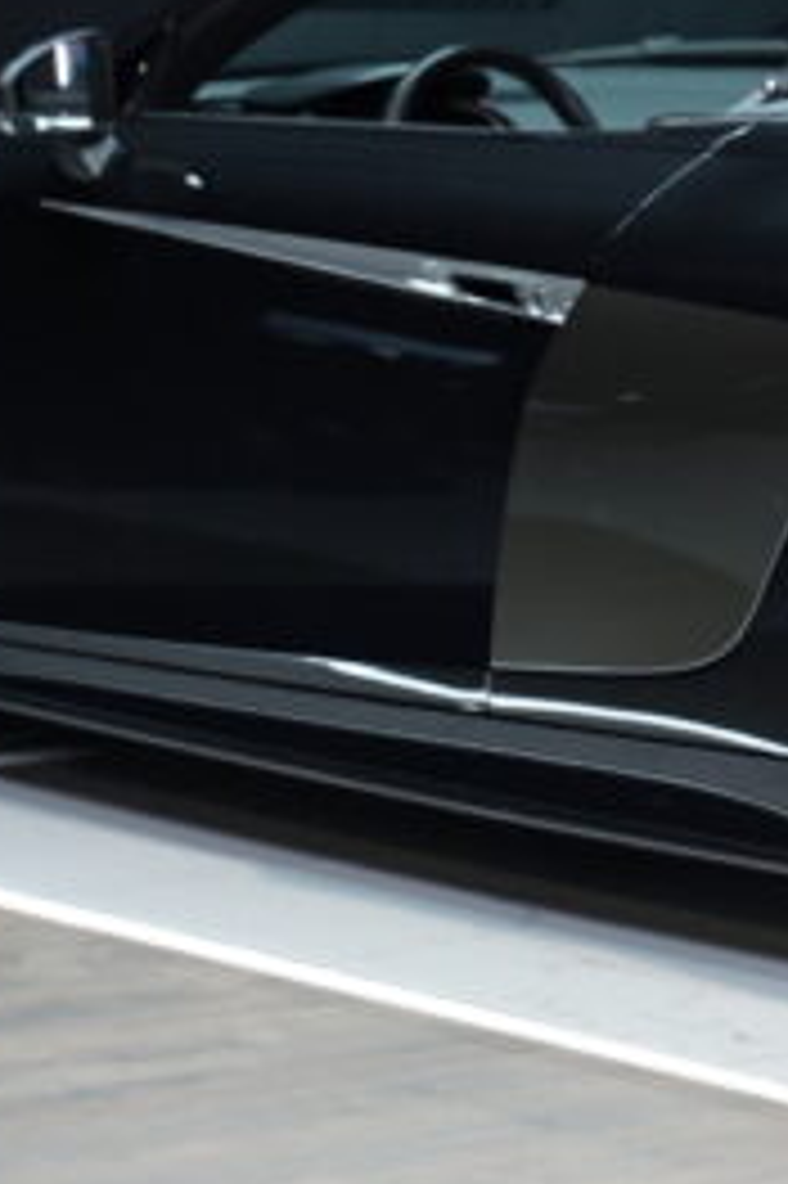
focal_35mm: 221
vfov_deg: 9.3
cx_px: 1085
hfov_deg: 6.2
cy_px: 261
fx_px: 7257
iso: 800
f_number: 3.2
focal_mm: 50.4
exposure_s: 1/80
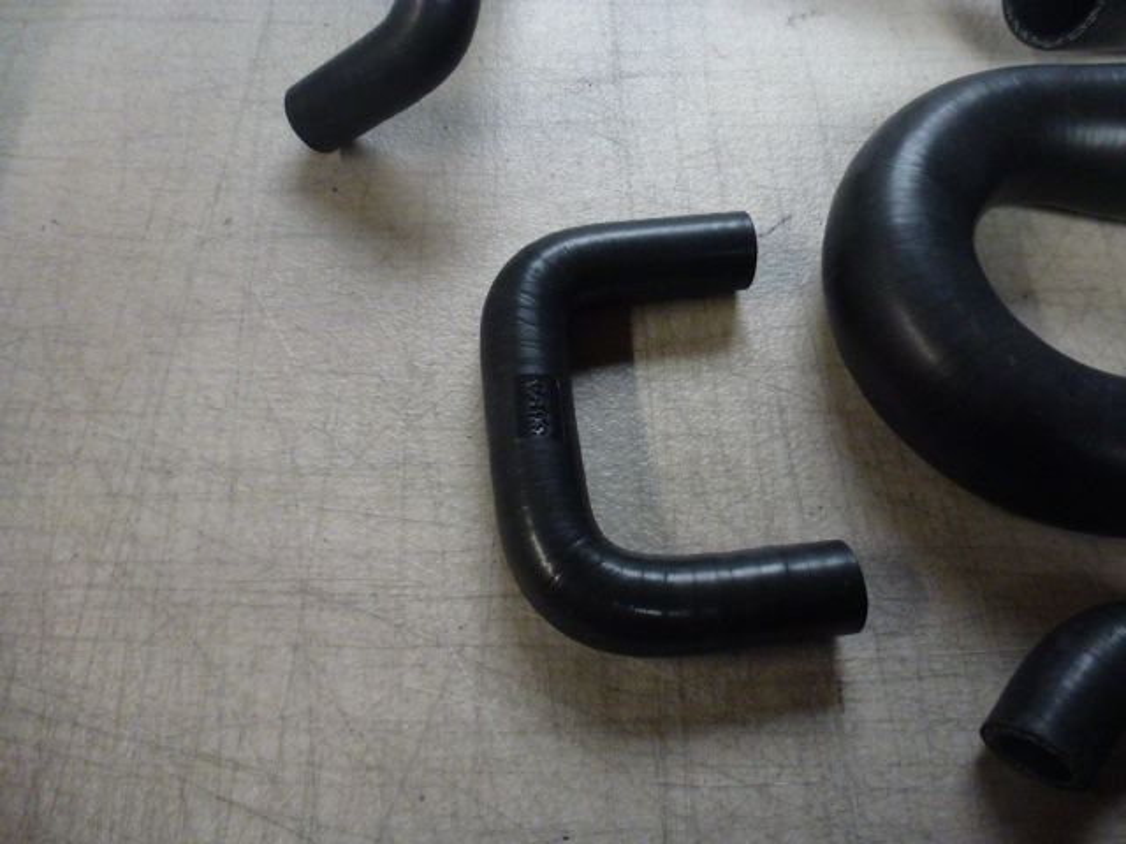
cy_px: 422
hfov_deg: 71.6
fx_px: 781
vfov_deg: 56.8
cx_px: 563
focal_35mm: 24
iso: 400
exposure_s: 1/60
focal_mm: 4.3
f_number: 3.3
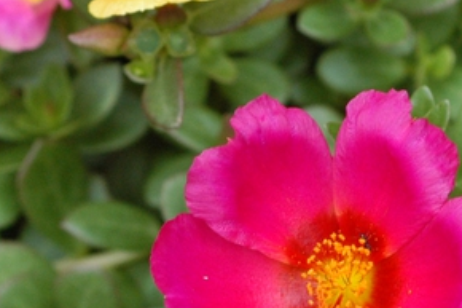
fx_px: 4079
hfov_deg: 6.5
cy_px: 502
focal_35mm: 318
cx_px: 269
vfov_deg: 4.3
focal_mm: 60
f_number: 8
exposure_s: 1/250
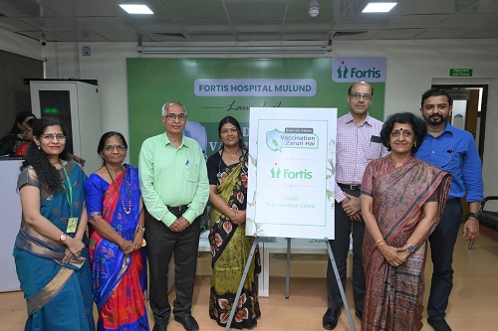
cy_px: 166
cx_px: 249
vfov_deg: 49.5
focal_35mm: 26
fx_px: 360
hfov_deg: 69.4
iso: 1600
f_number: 5.6
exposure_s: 1/160
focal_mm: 26
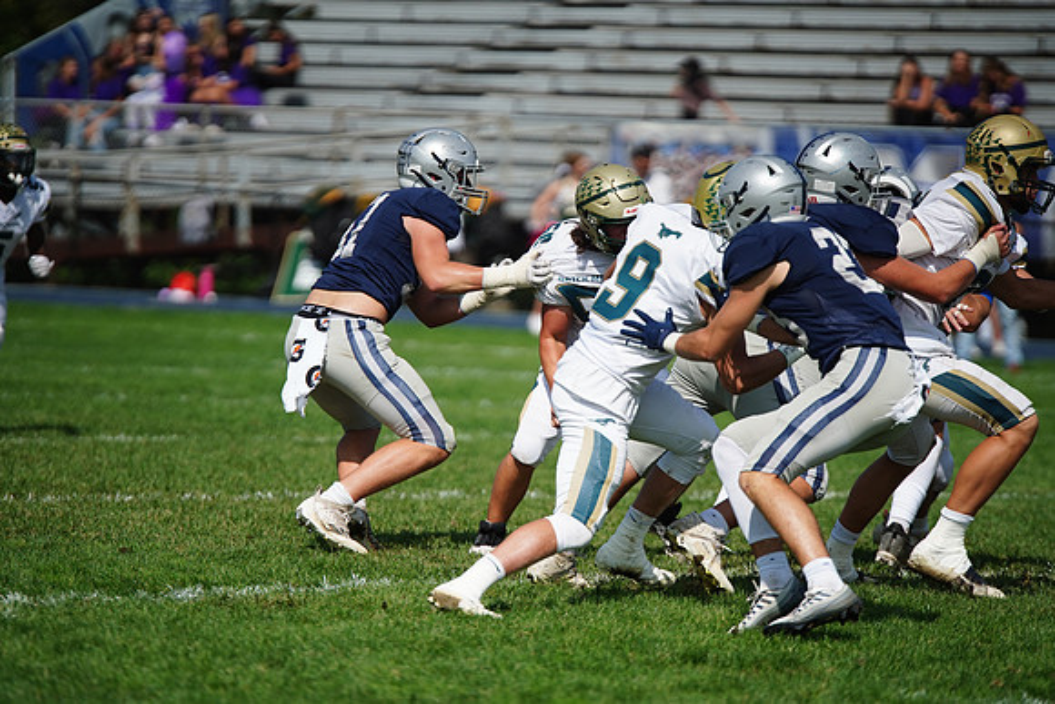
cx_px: 528
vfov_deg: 4.6
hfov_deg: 6.9
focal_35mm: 300
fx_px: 8793
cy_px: 352
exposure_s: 1/8000
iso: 400
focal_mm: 300
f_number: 2.8
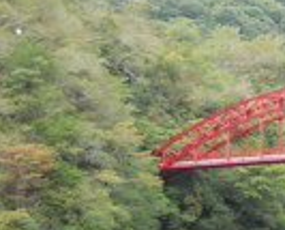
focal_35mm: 150
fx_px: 1268
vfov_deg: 10.3
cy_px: 70
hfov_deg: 12.1
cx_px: 463
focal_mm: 6.72
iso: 80
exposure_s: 1/100
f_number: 3.1
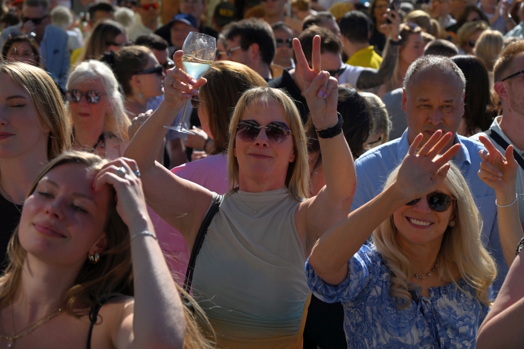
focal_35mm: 75
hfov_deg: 27.0
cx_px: 262
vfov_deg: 18.2
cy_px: 174
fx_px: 1092
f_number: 6
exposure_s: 1/800
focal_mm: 75
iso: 160
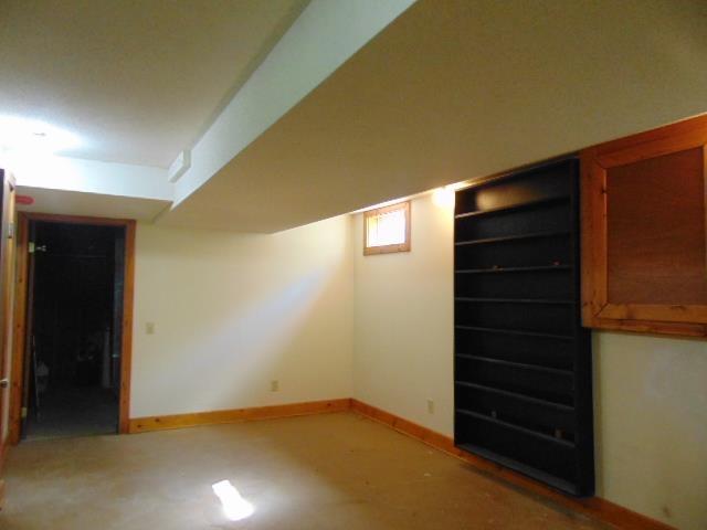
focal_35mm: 25
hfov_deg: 69.4
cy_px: 265
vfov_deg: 54.9
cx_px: 354
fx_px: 511
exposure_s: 1/25
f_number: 3
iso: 400
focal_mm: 4.5
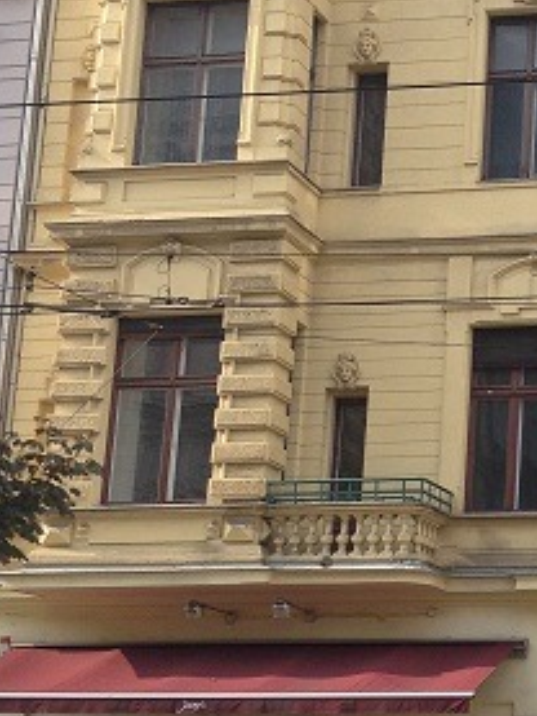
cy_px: 375
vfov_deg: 19.1
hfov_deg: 13.8
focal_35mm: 103
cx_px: 700
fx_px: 2129
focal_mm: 4.28
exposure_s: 1/746
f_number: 2.4
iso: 50
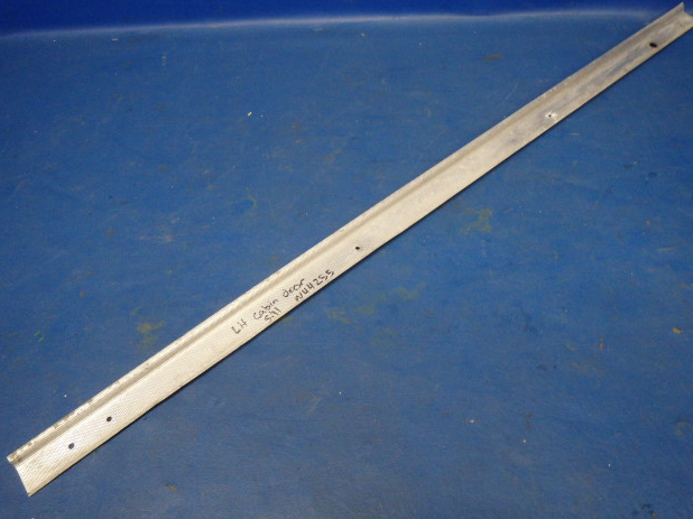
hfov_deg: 61.7
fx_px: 580
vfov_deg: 48.2
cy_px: 254
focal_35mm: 29
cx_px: 355
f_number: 3.9
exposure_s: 1/30
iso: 640
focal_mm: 5
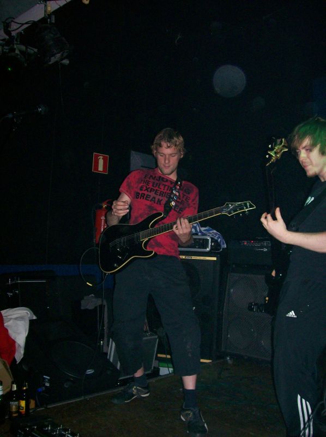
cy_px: 218
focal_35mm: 36
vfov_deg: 51.4
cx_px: 163
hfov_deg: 39.6
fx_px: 453
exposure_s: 1/64
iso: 140
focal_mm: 6
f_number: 2.7
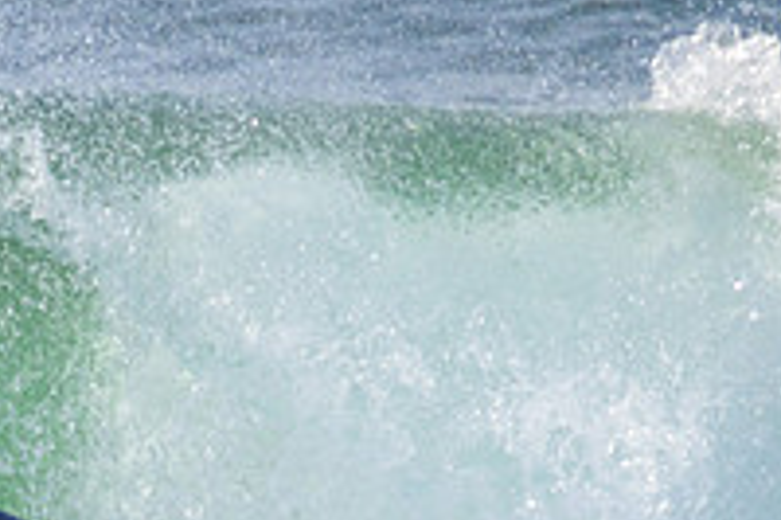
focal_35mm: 2325
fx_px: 50397
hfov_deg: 0.9
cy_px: 686
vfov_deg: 0.6
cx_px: -70
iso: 720
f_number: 11
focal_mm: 800
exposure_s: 1/2000
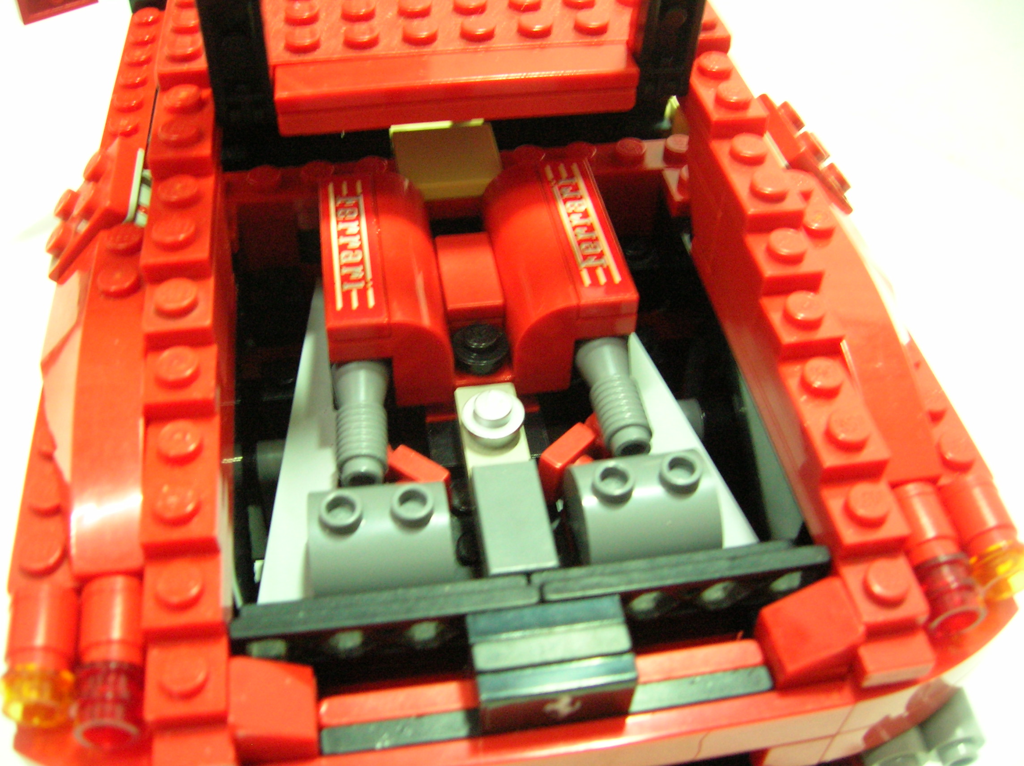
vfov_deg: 41.7
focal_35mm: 34
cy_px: 383
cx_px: 512
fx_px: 1005
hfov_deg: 54.0
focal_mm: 5.7
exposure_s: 1/2.2
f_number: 2.9
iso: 200
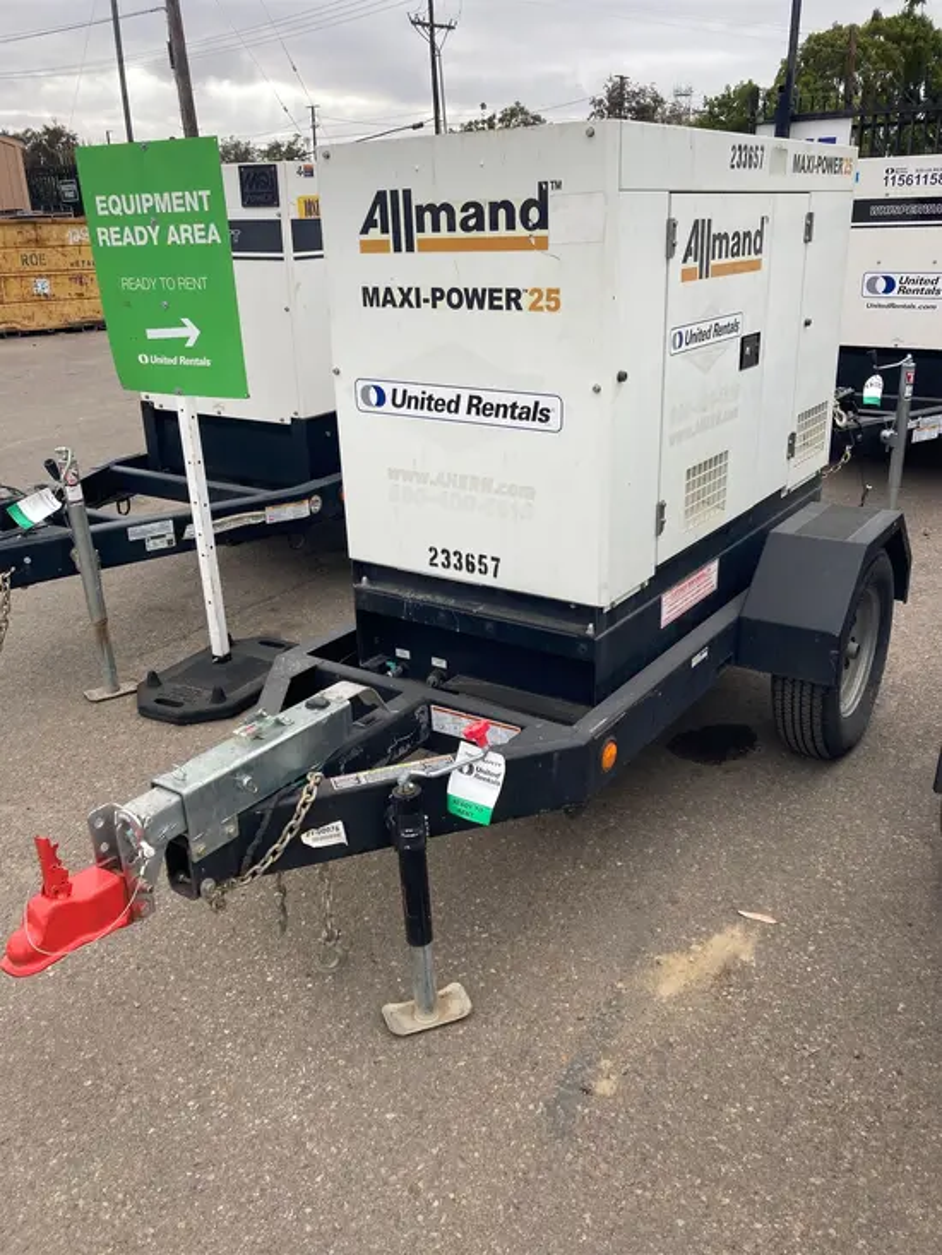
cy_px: 628
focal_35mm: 28
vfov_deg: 63.4
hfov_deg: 49.8
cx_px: 471
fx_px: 1016
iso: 20
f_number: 1.8
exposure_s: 1/303
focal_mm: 3.99
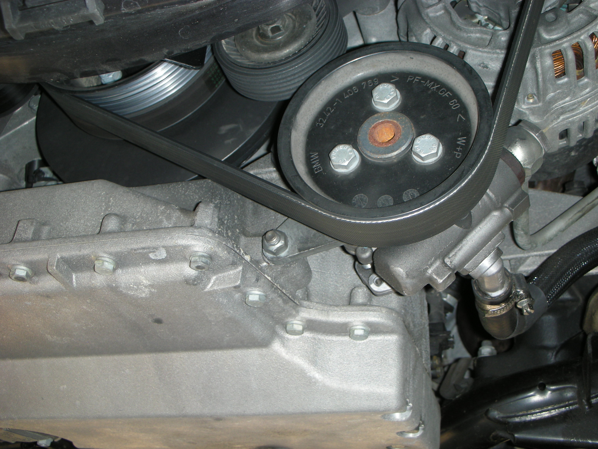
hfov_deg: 41.2
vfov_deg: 31.5
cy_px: 224
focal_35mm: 46
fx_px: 795
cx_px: 299
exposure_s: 1/60
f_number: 3.2
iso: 50
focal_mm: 7.7
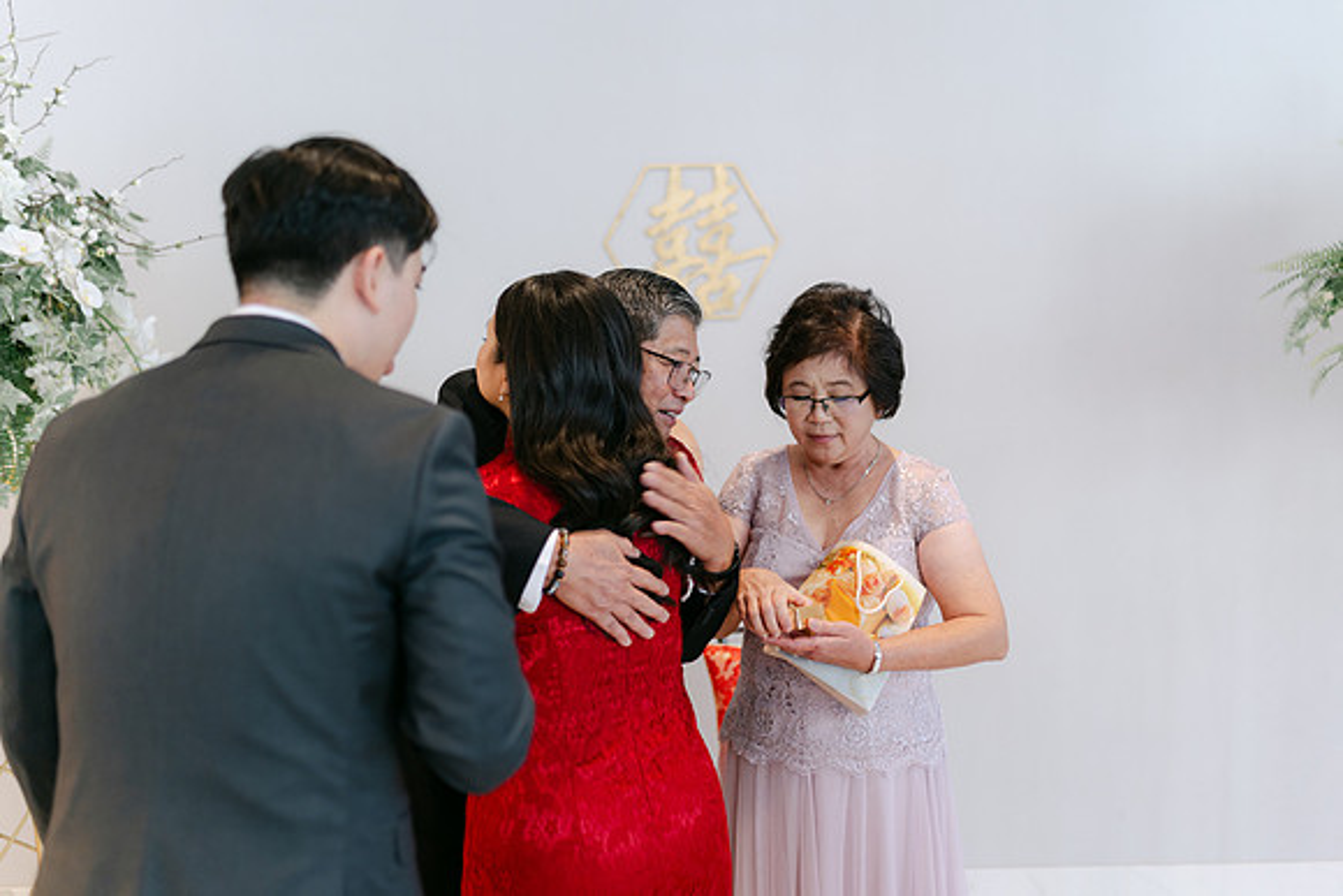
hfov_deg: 52.9
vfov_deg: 36.8
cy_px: 448
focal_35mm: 36
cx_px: 683
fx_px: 1348
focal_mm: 35
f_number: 1.4
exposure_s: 1/125
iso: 180
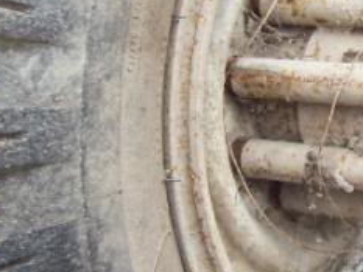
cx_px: 404
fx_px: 1039
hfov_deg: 19.0
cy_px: 82
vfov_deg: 14.9
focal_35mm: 99
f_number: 2.7
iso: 80
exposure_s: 1/181
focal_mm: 6
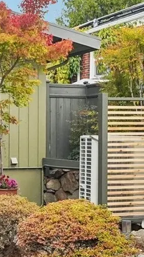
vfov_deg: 32.2
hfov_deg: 15.5
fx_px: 442
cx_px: -128
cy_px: 158
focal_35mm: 65
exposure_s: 1/160
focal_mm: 16
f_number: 8
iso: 1600
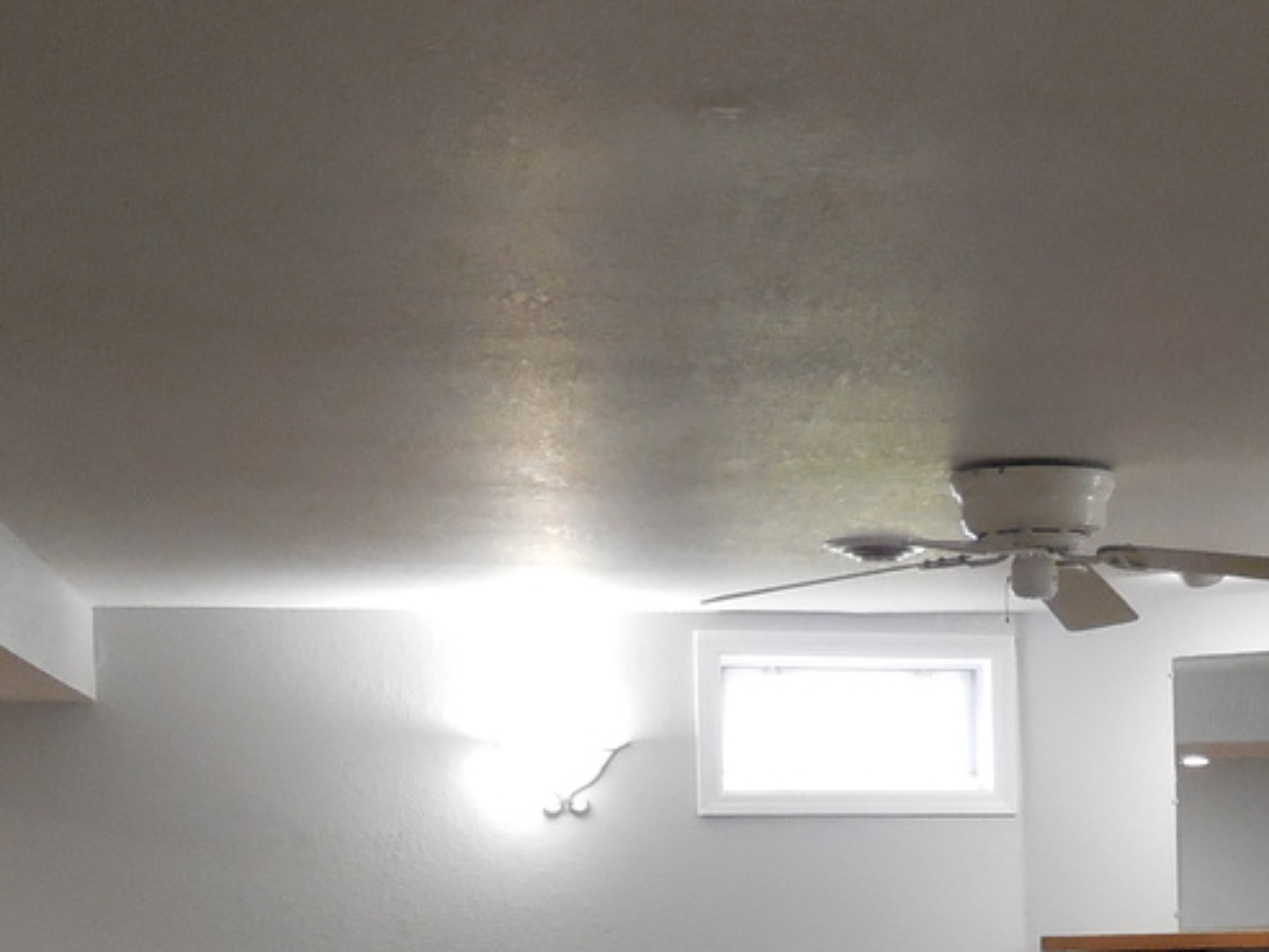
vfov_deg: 19.1
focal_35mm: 73
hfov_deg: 25.6
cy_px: 1112
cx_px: 1202
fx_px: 2677
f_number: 3.1
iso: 400
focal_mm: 4.5
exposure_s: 1/15
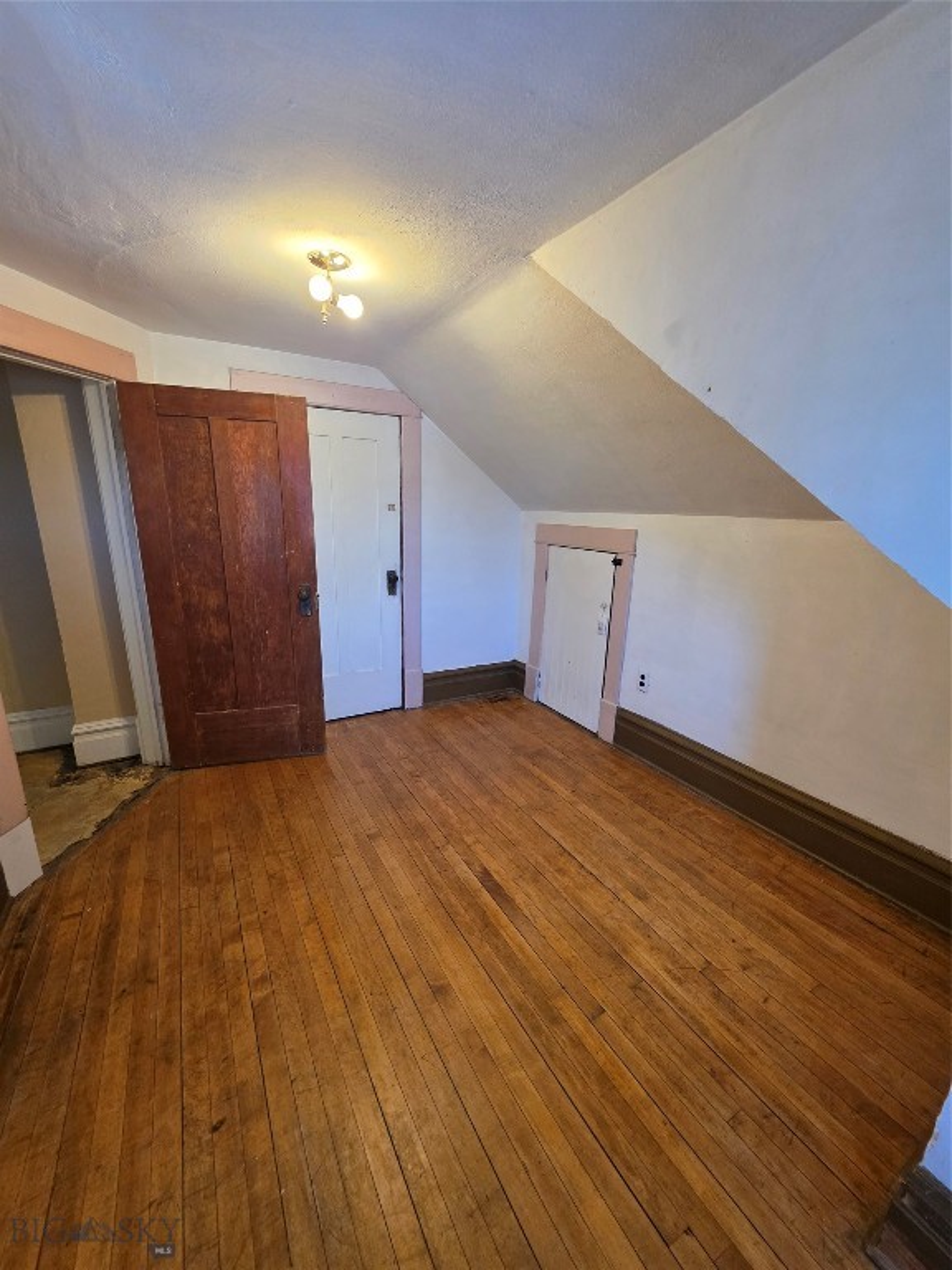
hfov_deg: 89.9
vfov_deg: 106.2
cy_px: 635
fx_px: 477
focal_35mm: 13
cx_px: 476
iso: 250
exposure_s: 1/120
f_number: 1.9
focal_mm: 2.2
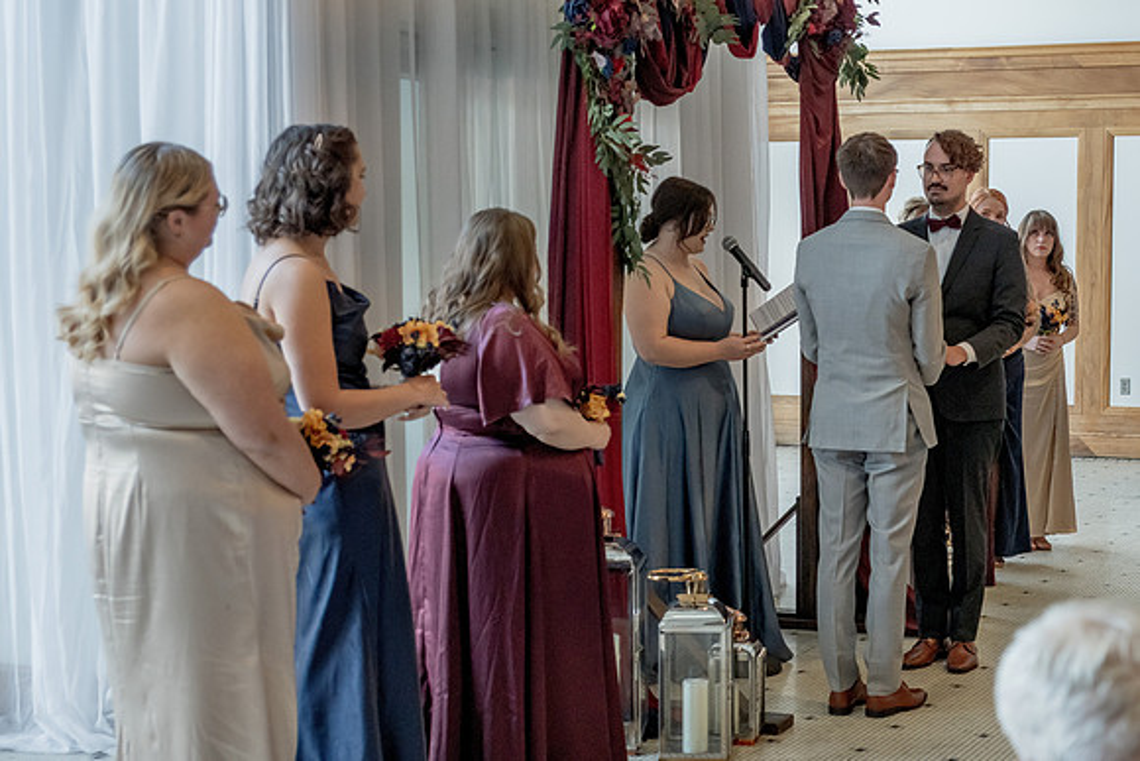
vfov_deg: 37.9
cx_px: 570
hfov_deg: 54.4
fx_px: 1109
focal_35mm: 35
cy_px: 380
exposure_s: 1/200
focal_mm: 35
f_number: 2.8
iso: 1600
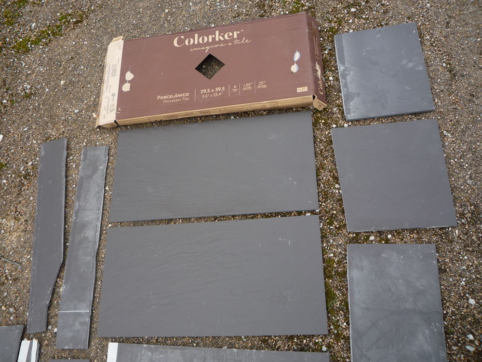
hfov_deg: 60.0
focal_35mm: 30
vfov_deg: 46.8
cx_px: 241
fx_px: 418
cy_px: 181
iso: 100
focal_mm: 5.2
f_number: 4
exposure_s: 1/250
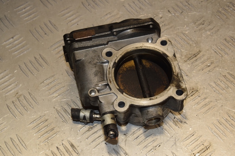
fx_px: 509
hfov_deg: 26.0
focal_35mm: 78
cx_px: 118
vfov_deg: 17.5
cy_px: 78
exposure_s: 1/200
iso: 800
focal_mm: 52
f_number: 7.1
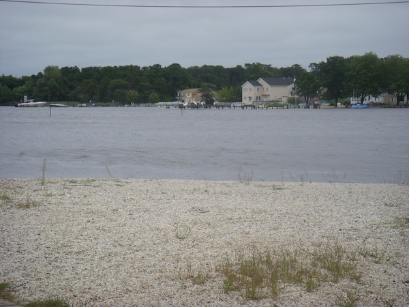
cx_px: 204
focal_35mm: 104
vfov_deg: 14.2
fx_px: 1229
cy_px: 154
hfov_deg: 18.9
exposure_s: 1/500
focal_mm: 17.3
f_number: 4.1
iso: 100
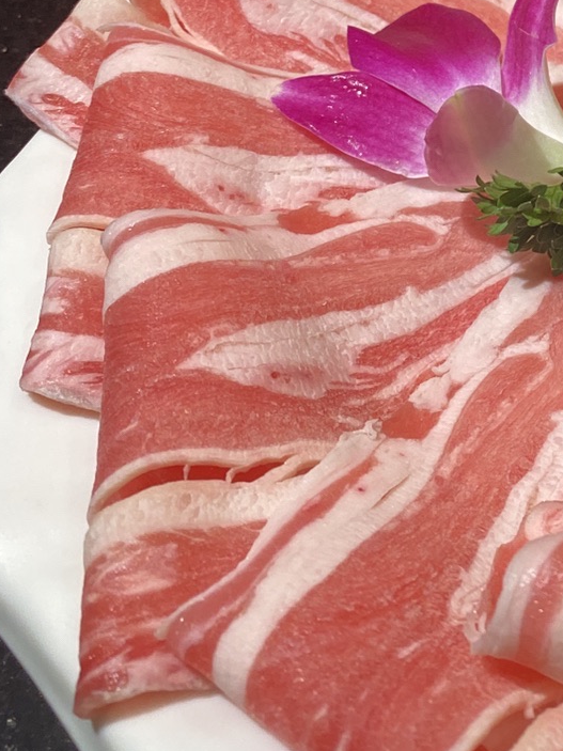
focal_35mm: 74
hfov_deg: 18.2
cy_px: -5
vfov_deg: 25.0
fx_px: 1605
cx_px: 791
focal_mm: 4.25
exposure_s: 1/100
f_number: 1.8
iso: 80
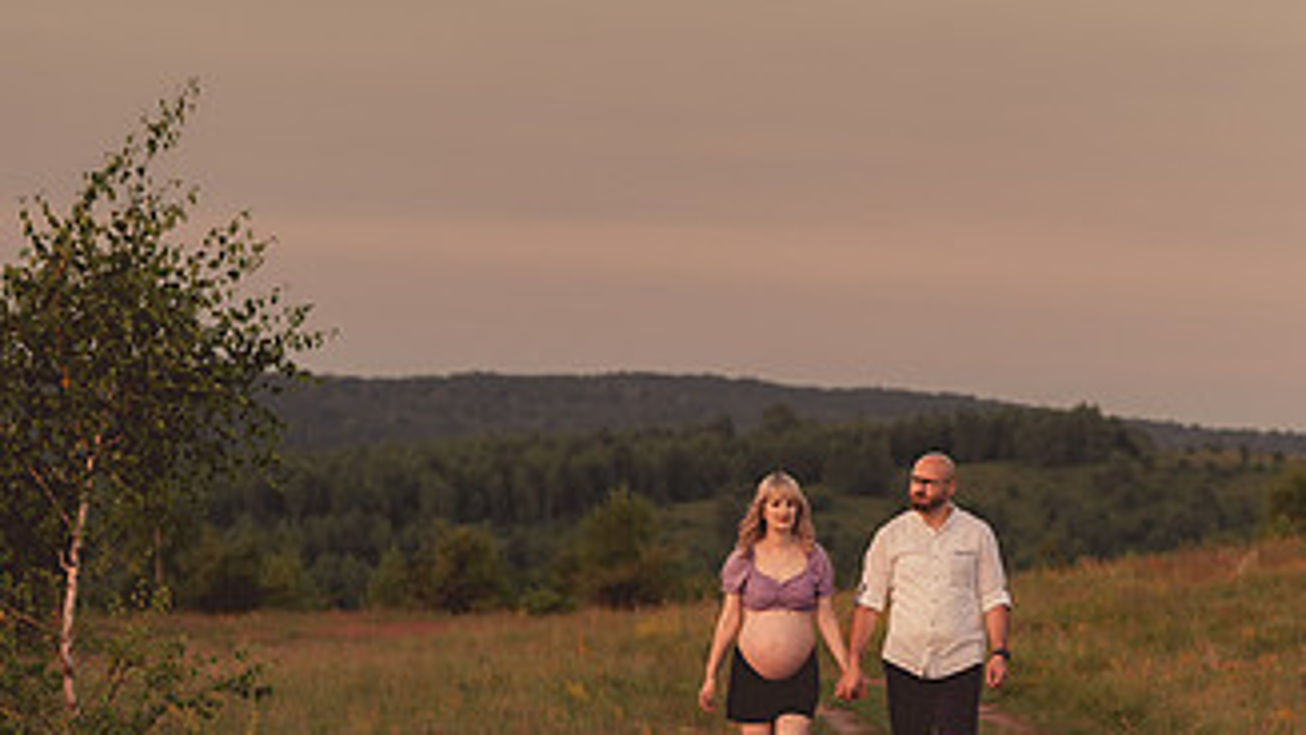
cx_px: 1095
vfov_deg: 6.5
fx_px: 6442
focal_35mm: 186
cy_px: 533
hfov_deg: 11.5
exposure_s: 1/500
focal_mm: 85
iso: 400
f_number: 2.8
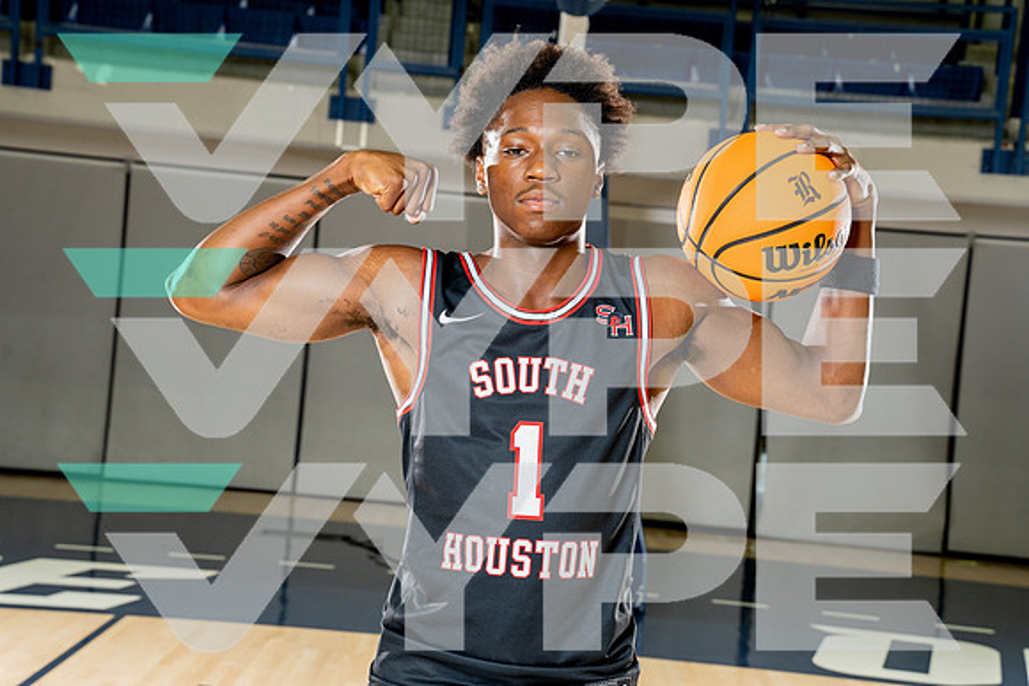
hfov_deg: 33.4
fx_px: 1715
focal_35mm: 60
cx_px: 514
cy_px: 343
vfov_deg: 22.6
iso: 640
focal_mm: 60
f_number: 7.1
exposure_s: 1/250
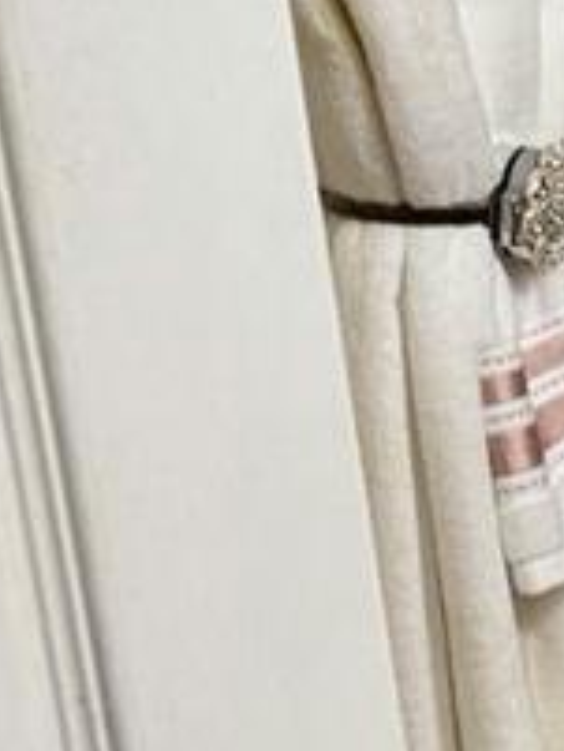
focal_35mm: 155
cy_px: 191
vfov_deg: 12.7
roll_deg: +3.0
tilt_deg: -13.0
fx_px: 3364
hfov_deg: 8.3
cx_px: 1621
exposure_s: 1/60
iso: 125
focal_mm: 5.96
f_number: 1.6
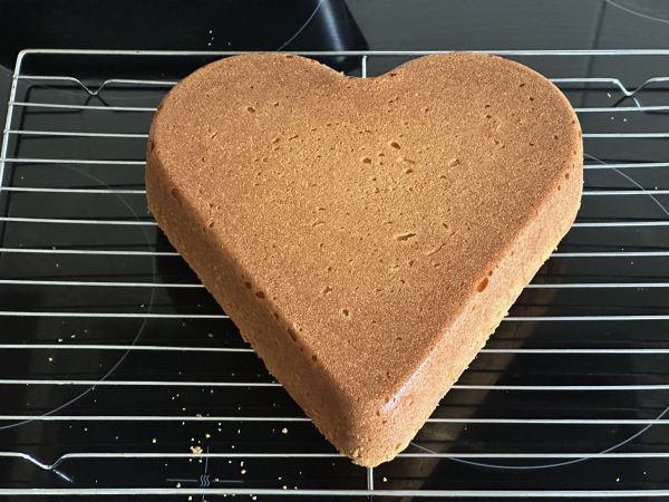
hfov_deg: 25.3
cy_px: 251
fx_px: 1488
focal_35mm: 77
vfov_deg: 19.1
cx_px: 334
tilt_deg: -54.4
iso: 1000
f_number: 2.8
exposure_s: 1/41
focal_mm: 9
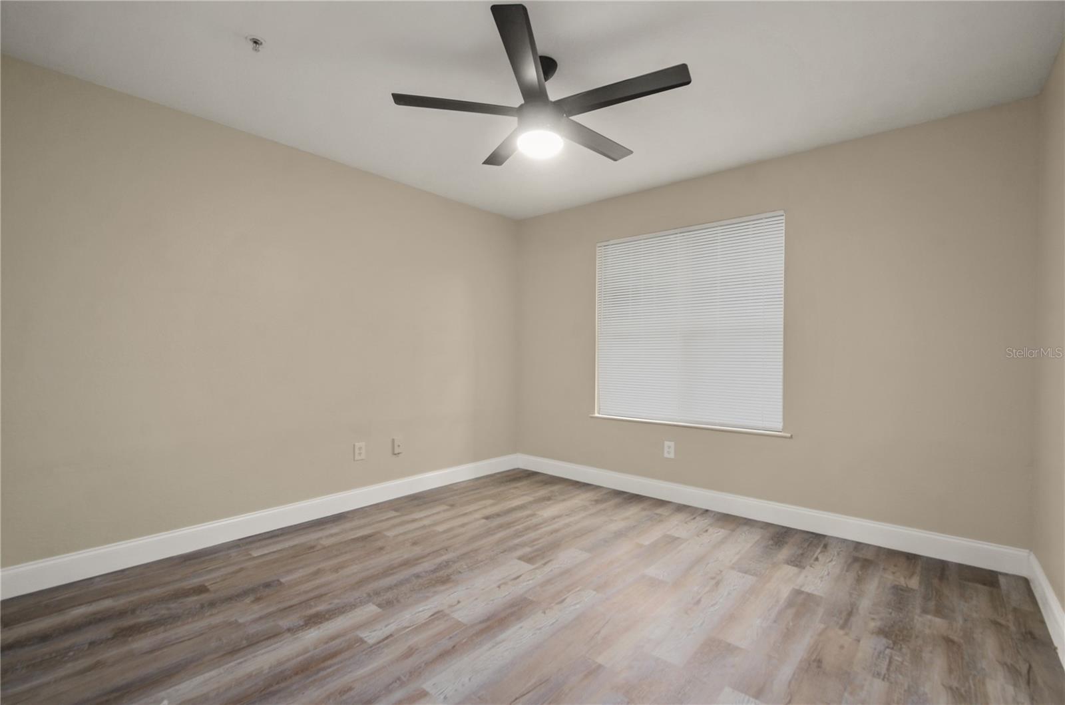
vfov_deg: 77.0
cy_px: 352
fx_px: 443
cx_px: 532
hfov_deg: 100.5
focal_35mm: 15
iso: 250
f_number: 8
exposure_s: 1/1.25
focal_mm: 10
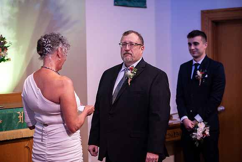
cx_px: 121
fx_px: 639
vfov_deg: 14.4
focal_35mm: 95
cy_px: 81
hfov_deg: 21.5
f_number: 2.8
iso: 800
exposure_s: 1/200
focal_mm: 95
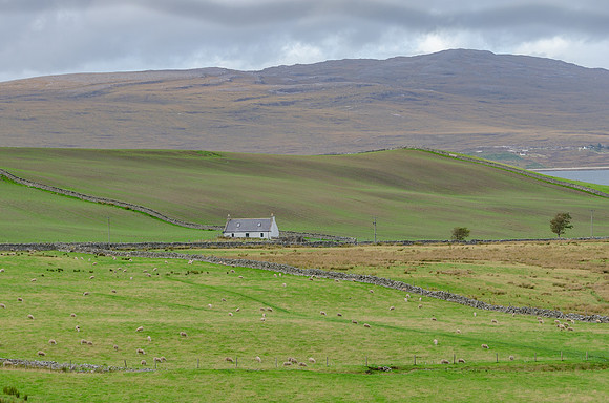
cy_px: 238
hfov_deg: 20.5
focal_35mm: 100
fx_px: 1684
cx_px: 247
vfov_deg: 13.6
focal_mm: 56
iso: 100
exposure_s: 1/200
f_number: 7.1
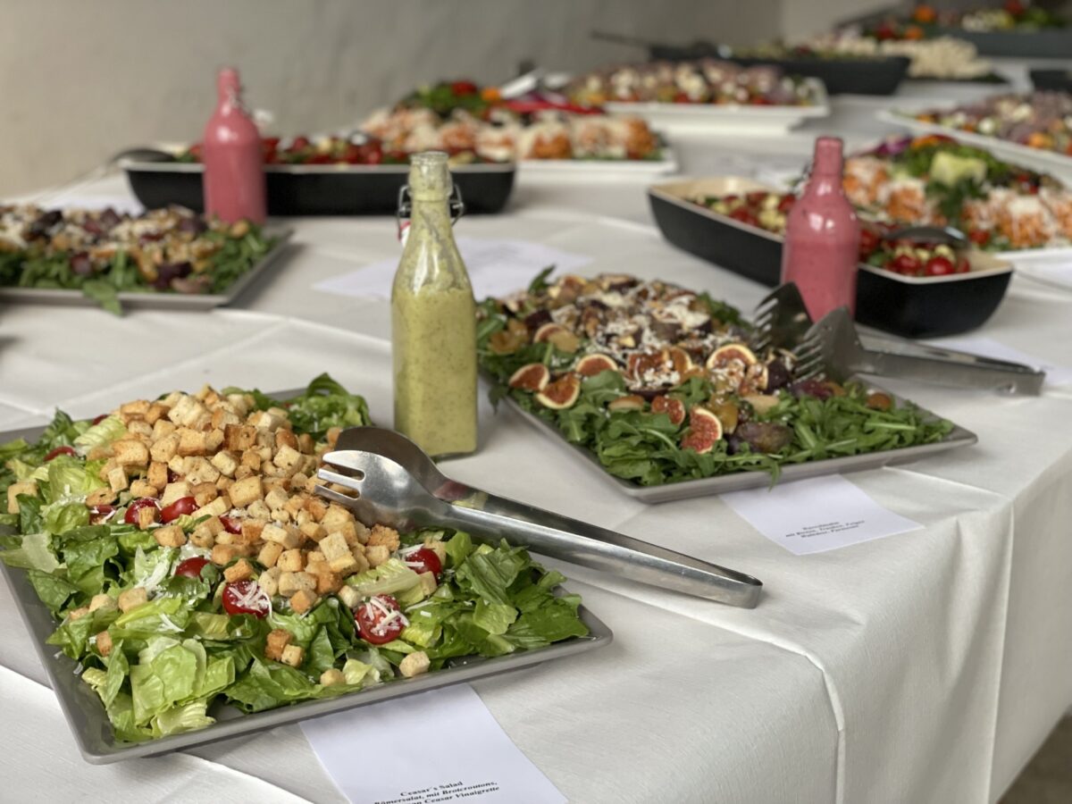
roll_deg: +0.0
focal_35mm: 52
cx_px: 536
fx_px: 1610
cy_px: 402
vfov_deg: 28.0
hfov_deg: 36.8
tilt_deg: -18.7
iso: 200
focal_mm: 6
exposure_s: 1/122
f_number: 2
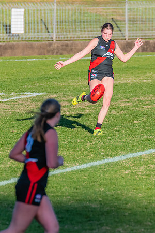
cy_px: 105
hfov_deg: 2.0
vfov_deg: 3.0
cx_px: 112
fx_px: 4511
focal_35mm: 698
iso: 800
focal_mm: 420
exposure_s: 1/1250
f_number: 8
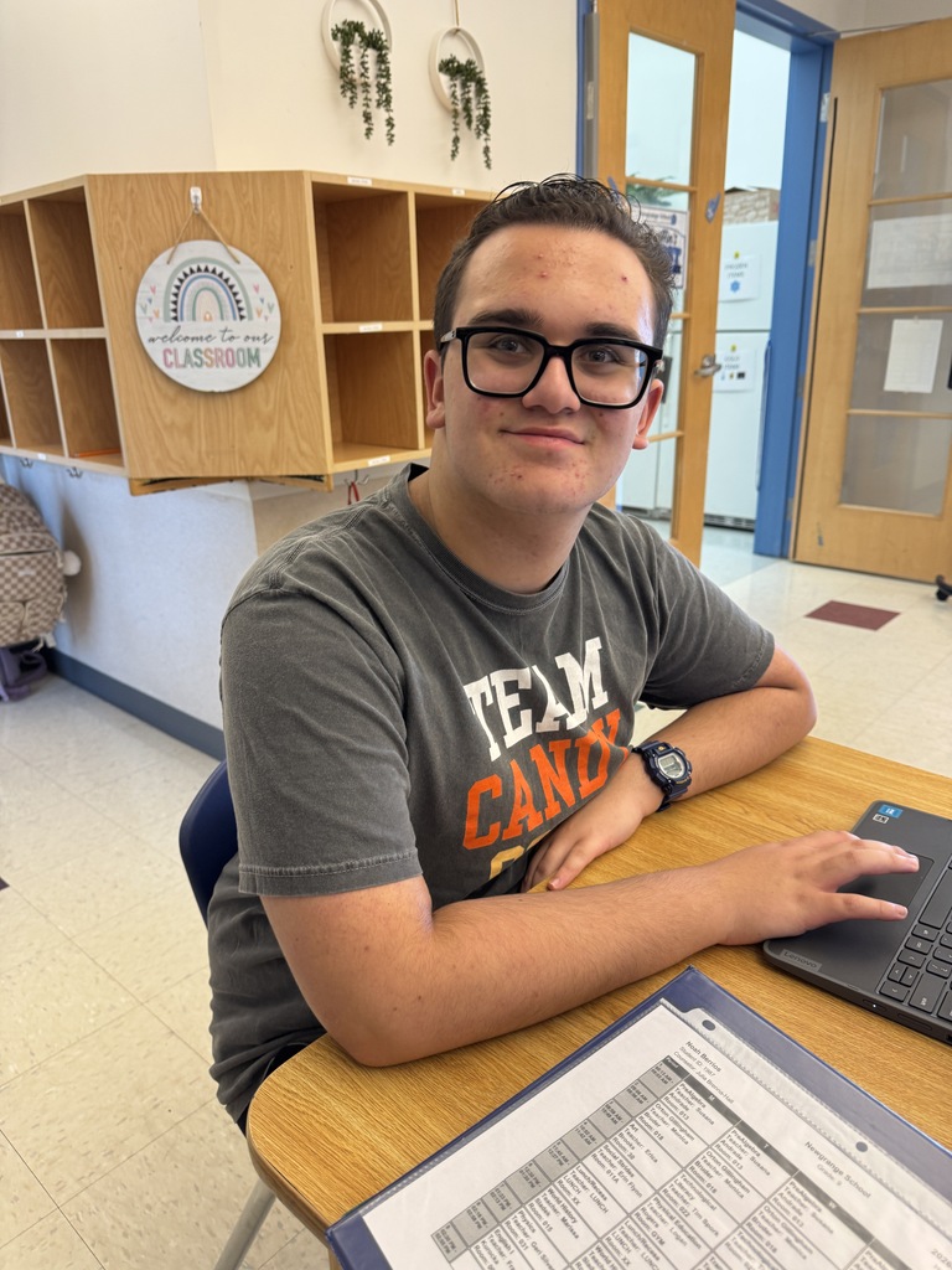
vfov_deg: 71.6
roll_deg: +1.1
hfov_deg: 56.8
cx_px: 476
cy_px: 635
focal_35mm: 24
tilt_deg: -19.5
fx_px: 880
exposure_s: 1/60
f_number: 1.78
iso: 125
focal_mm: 6.76
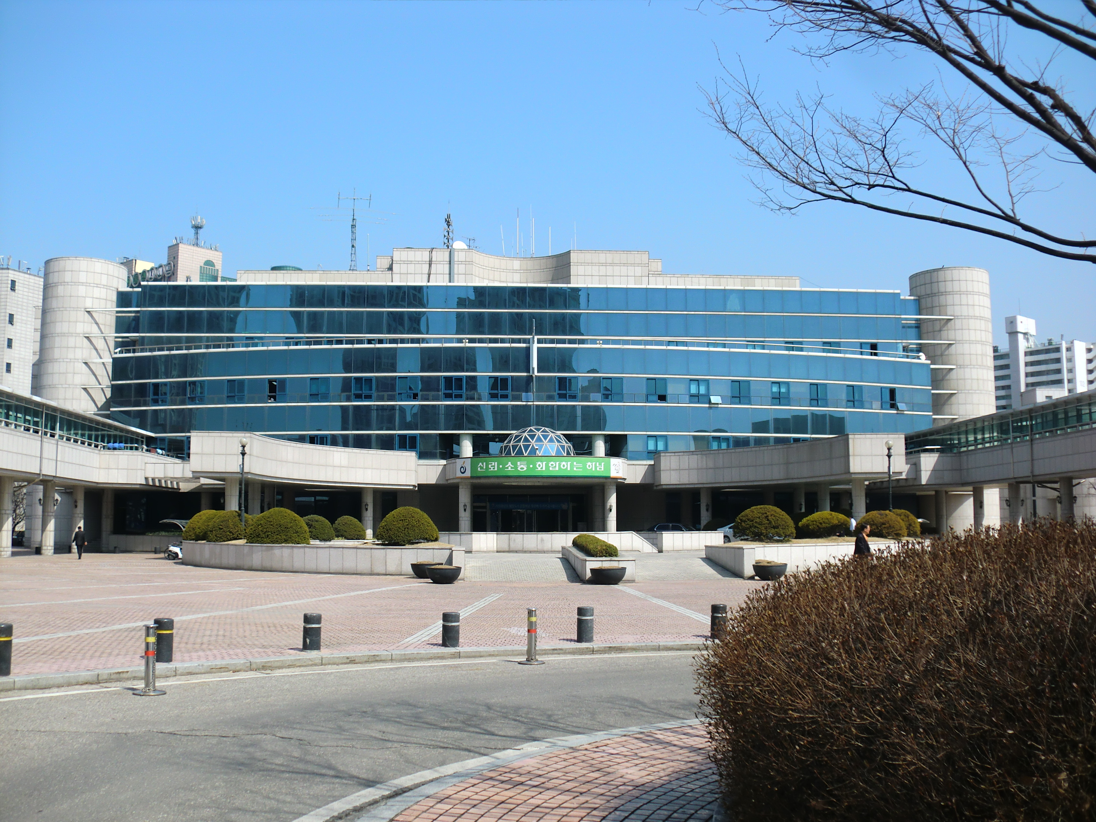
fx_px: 1108
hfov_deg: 52.6
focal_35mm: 35
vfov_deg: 40.7
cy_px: 411
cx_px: 548
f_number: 7.8
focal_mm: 6.3
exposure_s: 1/160
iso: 64
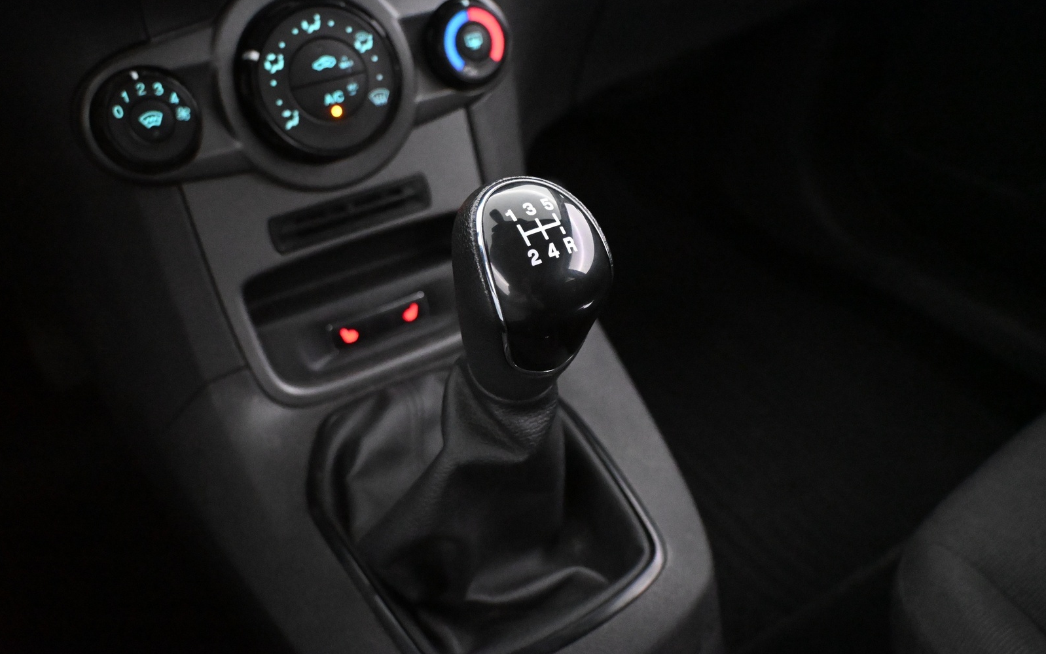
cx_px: 522
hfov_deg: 61.2
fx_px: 884
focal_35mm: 31
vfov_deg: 40.6
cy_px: 340
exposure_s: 1/60
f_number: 3.8
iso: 11400
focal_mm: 20
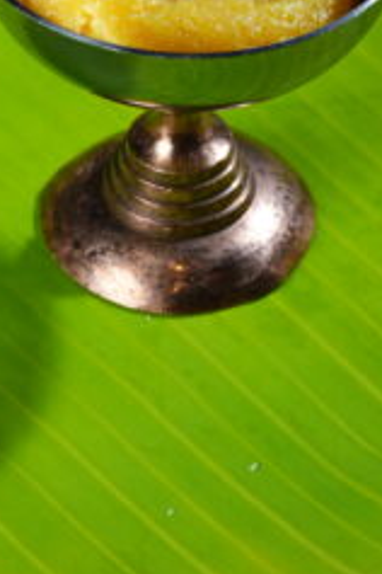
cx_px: 145
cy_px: 41
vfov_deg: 10.8
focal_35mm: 190
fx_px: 3024
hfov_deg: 7.2
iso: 320
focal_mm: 50
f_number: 7.1
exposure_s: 1/100
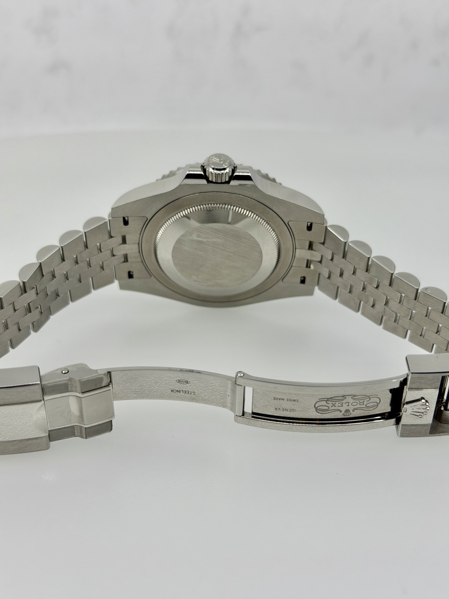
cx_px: 224
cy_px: 300
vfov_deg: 39.7
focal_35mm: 48
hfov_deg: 30.3
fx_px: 830
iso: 64
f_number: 1.78
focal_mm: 6.76
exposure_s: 1/1403
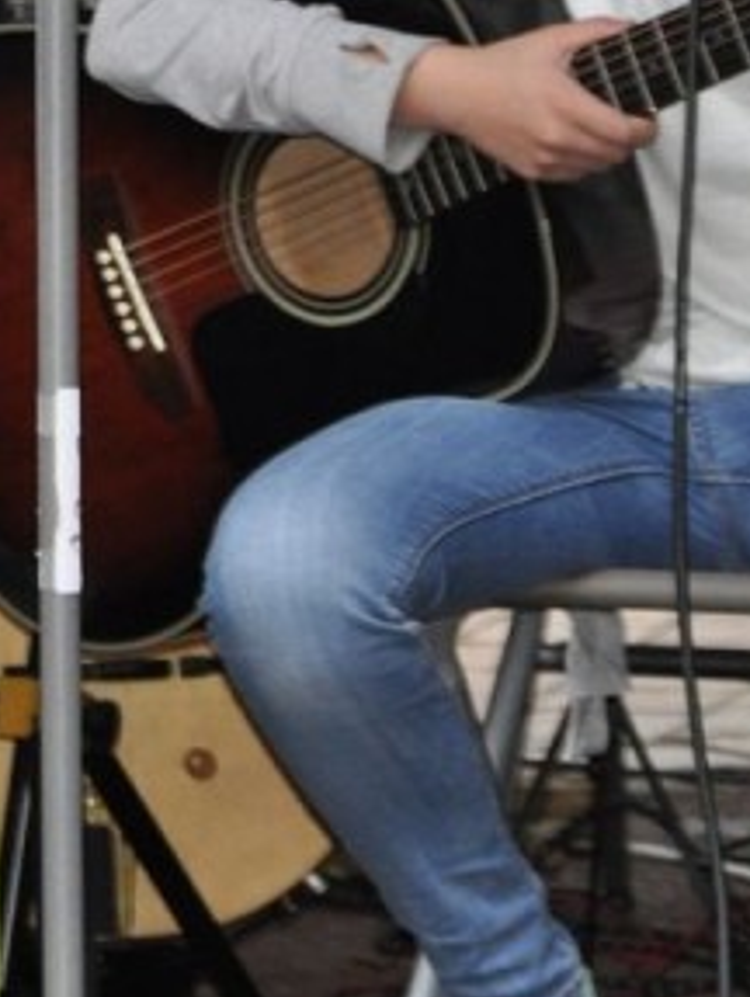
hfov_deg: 3.2
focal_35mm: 462
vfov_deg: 4.3
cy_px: -156
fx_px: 13317
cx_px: -670
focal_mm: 90
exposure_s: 1/60
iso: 800
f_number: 5.3
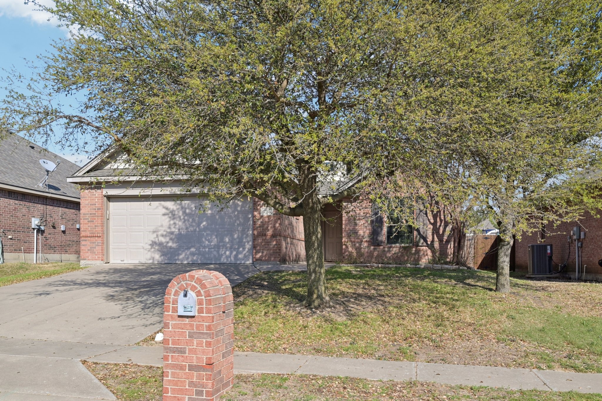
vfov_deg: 43.6
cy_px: 200
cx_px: 301
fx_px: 502
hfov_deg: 61.9
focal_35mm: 30
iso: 400
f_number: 8
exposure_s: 1/800
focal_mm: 30
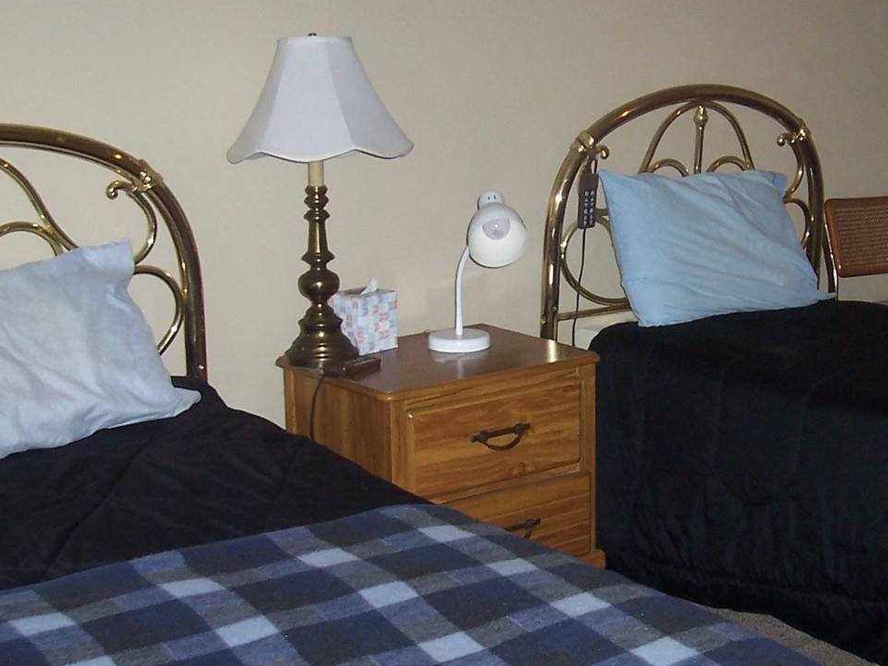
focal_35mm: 62
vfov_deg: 23.6
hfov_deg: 30.6
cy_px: 373
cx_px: 683
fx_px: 1590
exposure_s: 1/60
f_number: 2.8
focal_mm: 5.6
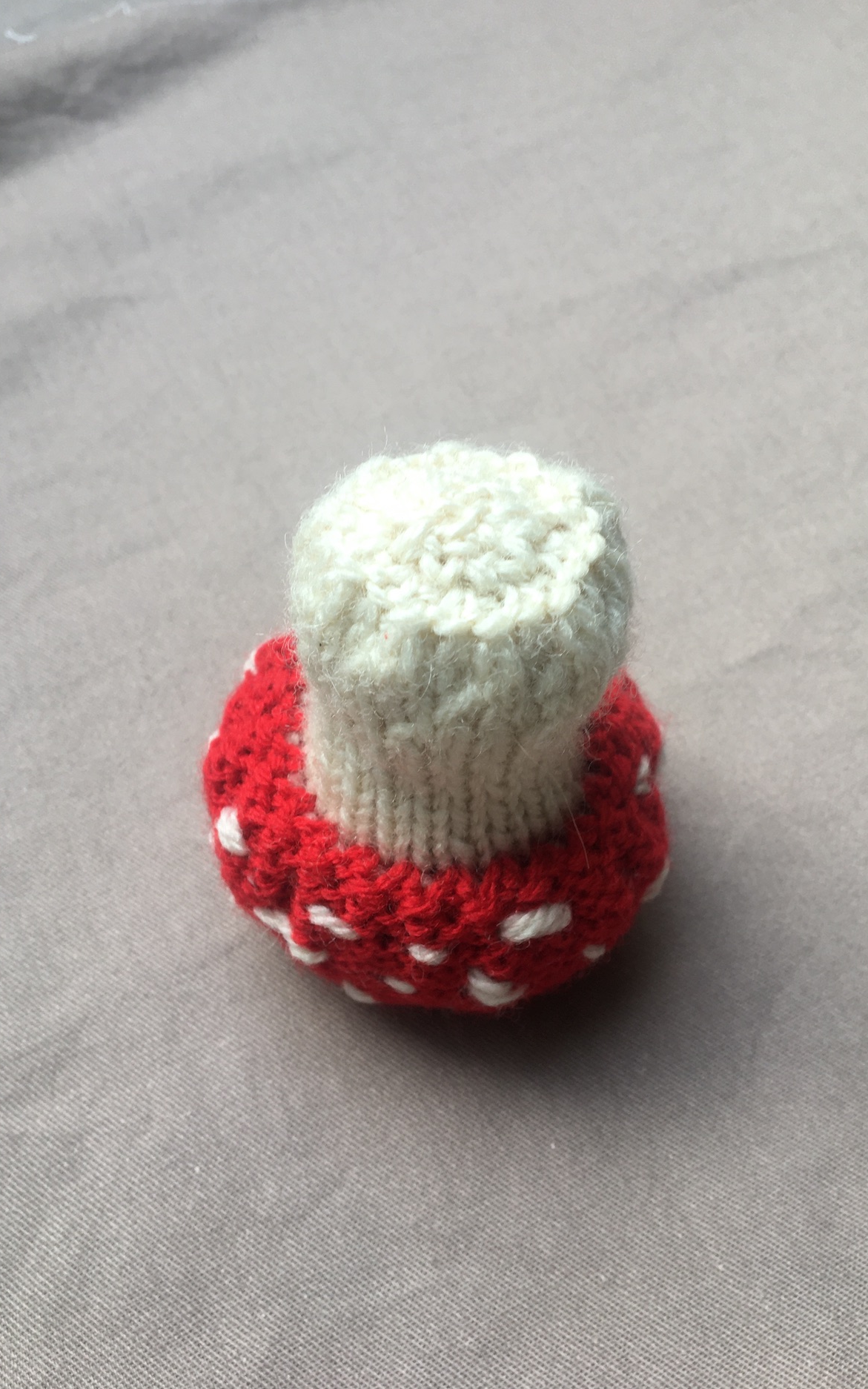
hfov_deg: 40.6
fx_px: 1174
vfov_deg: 61.2
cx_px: 455
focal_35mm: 31
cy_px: 696
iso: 32
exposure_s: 1/100
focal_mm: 4.15
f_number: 2.2
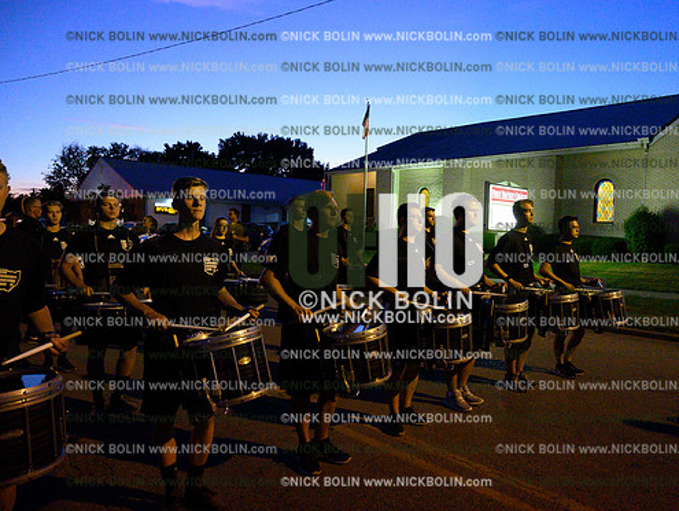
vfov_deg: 51.4
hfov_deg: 65.0
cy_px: 258
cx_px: 385
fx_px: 530
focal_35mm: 27
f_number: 4
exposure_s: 1/250
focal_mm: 24
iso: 32000
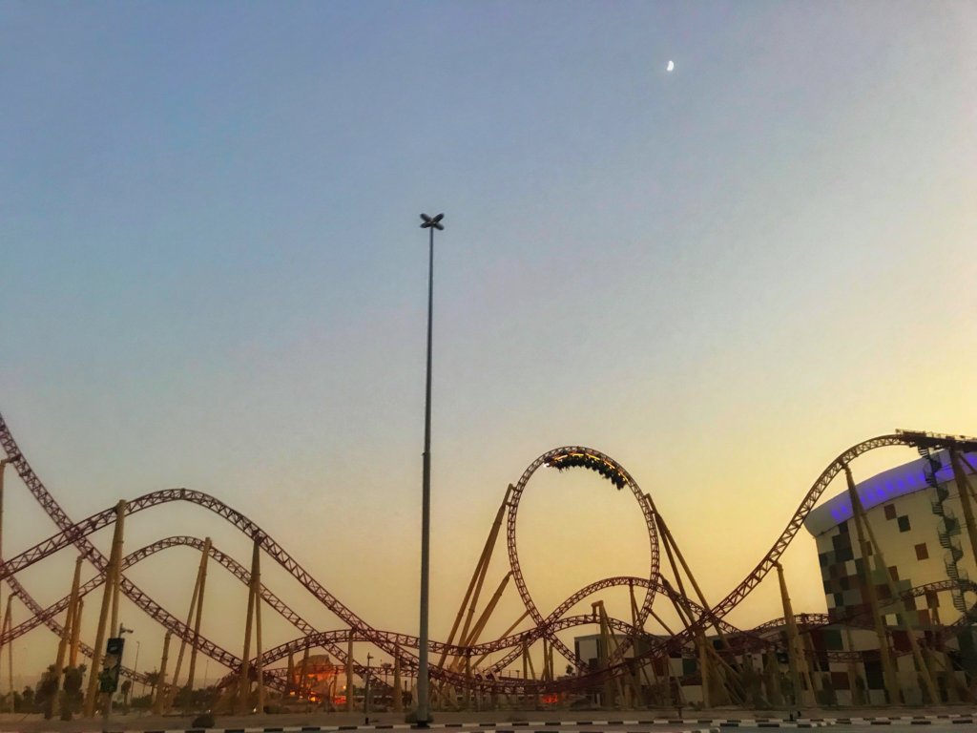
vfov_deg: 49.7
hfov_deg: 63.4
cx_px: 488
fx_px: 790
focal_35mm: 28
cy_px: 366
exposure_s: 1/17
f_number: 1.8
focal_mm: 3.99
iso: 50
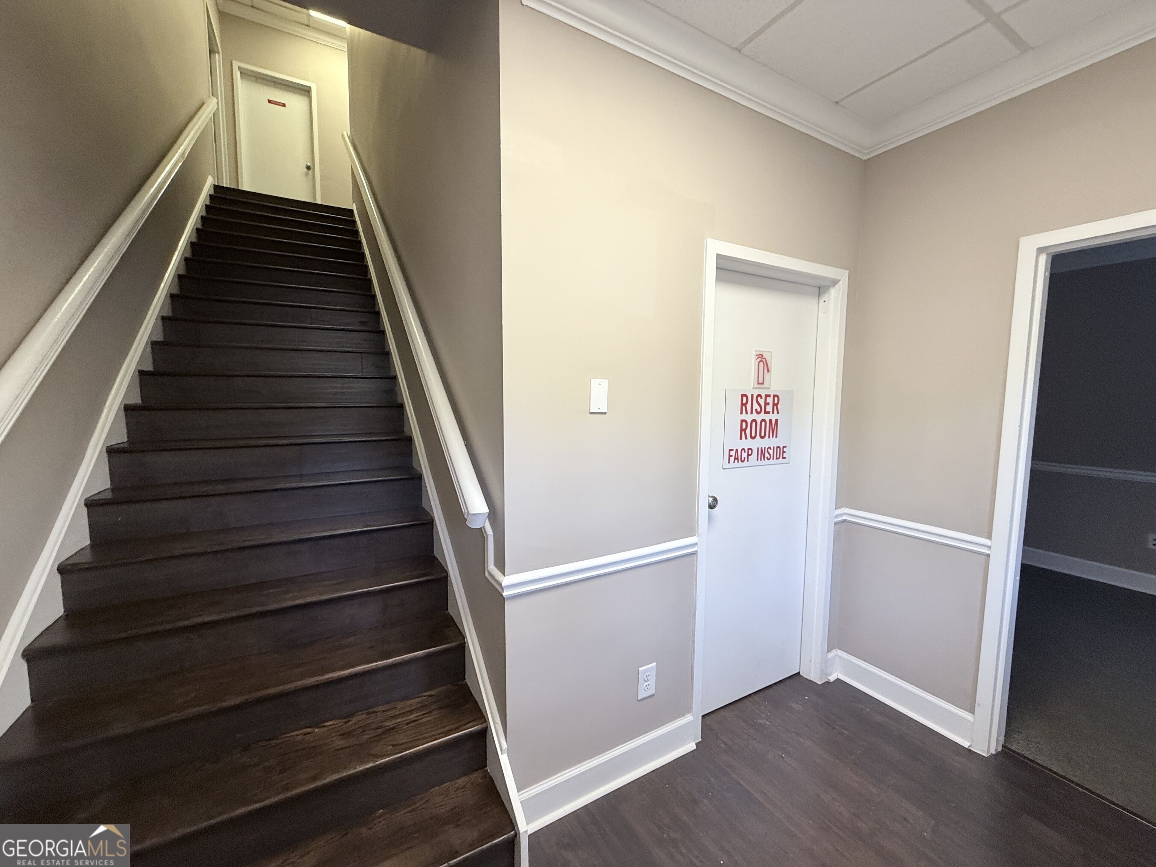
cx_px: 578
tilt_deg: -6.6
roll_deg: -0.7
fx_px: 468
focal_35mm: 14
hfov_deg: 102.1
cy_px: 434
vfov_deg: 85.7
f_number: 2.2
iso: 320
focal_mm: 2.22
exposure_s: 1/120
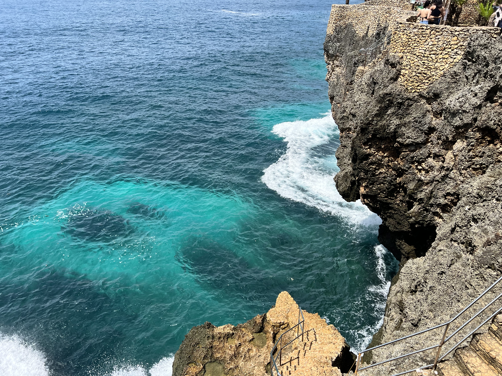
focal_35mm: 26
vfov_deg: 53.1
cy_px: 188
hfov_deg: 67.3
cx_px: 251
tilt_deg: -27.8
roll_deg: +0.9
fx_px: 377
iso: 50
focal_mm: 5.7
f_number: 1.5
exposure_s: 1/2994
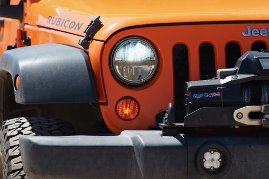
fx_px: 2629
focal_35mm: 352
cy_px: 90
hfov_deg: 5.9
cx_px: 152
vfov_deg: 3.9
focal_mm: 199
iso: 100
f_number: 4
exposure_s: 1/500
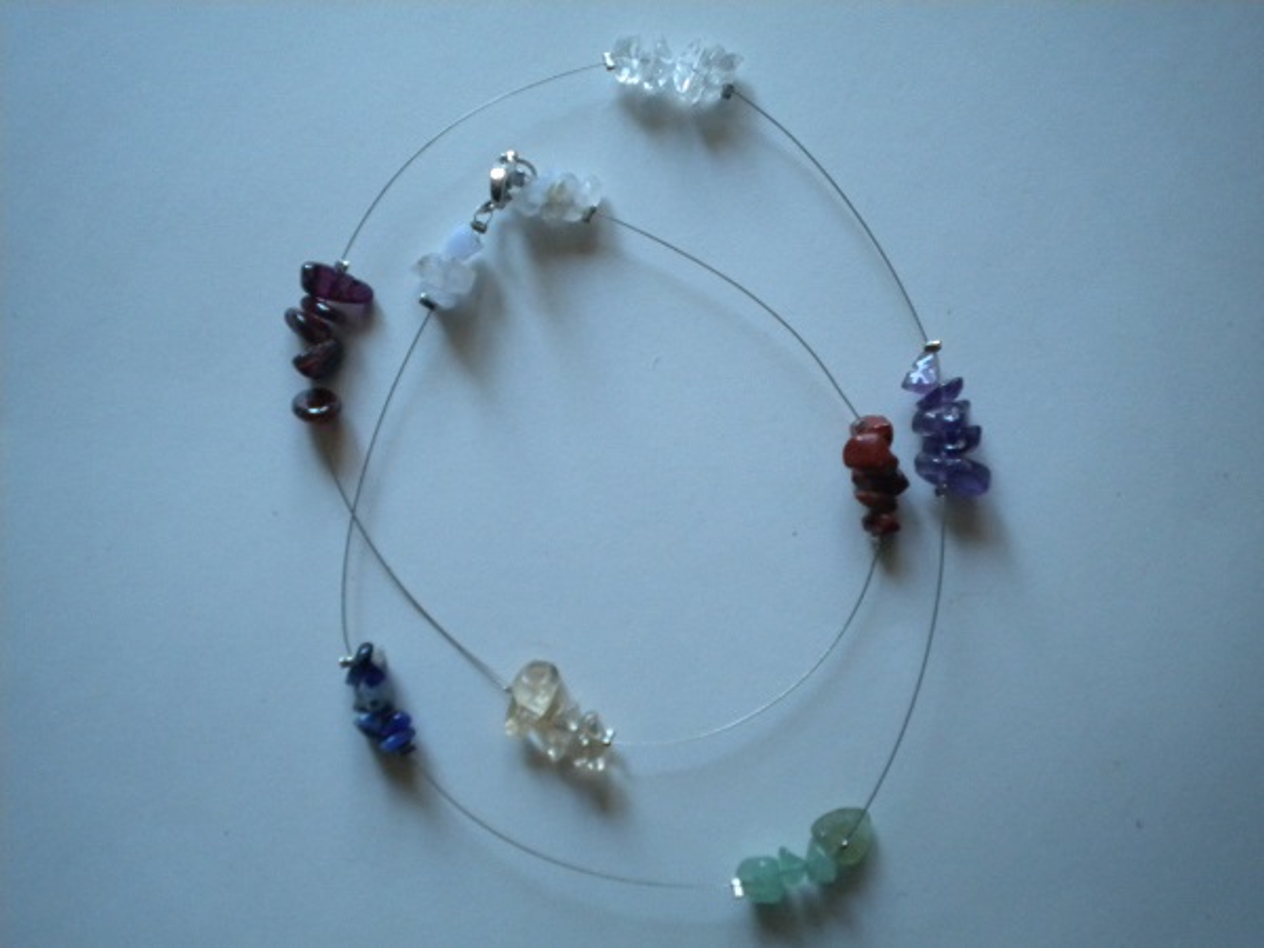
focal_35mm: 41
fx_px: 1497
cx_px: 632
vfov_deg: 35.1
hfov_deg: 45.8
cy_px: 474
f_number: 3.5
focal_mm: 7.4
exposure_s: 1/47
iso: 400
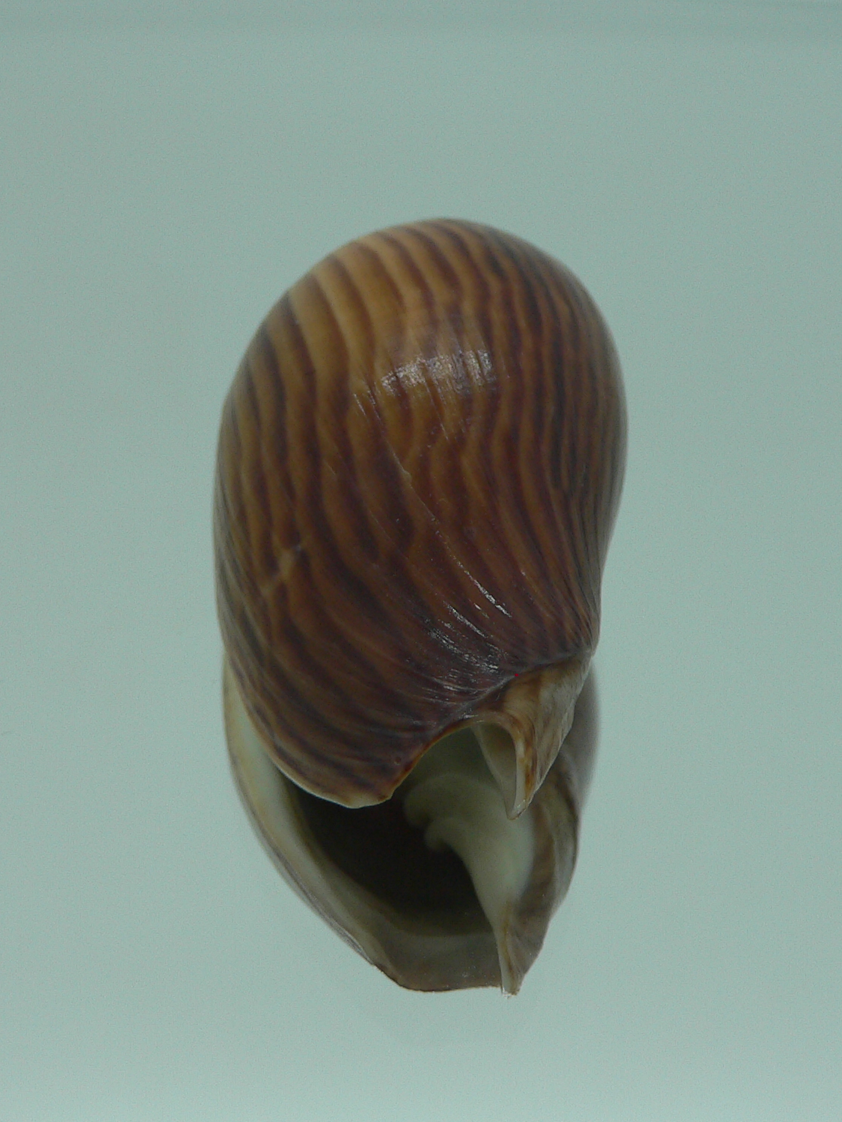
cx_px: 432
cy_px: 564
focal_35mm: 47
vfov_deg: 40.4
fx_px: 1524
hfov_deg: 30.9
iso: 80
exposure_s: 1/60
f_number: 2.8
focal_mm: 4.6
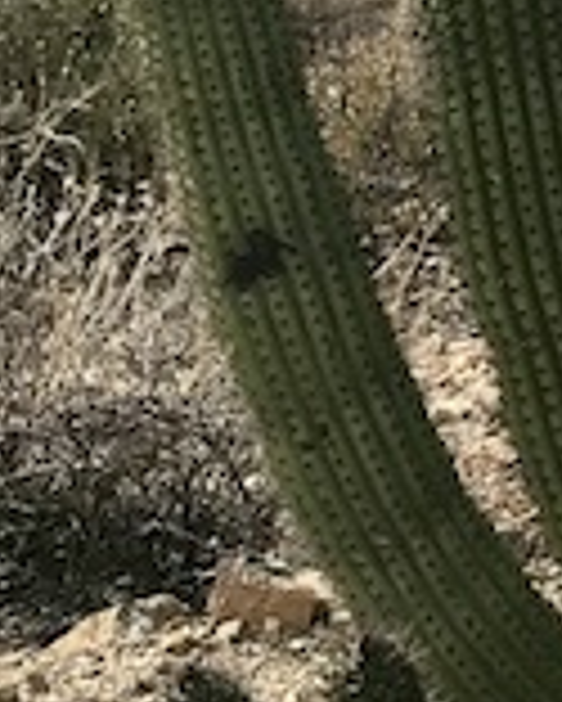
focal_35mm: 140
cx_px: 1016
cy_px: -468
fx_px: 2908
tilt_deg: -7.4
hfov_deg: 10.4
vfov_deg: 12.8
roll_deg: -4.1
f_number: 1.8
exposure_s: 1/3195
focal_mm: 3.99
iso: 20
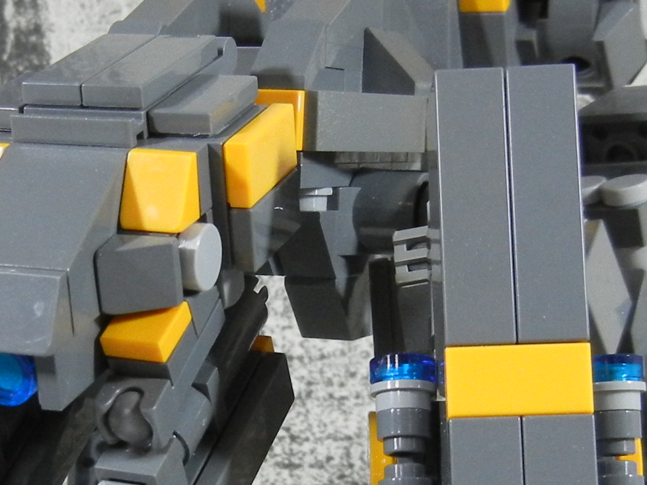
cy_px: 424
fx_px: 1869
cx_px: 146
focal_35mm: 100
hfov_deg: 19.5
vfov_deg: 14.7
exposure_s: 1/35.1
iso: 400
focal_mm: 5.4
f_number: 3.5
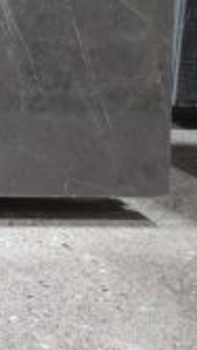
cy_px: -105
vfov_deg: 20.0
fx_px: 910
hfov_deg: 9.8
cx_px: -369
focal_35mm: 98
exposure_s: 1/30
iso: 834
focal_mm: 5.43
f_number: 1.89
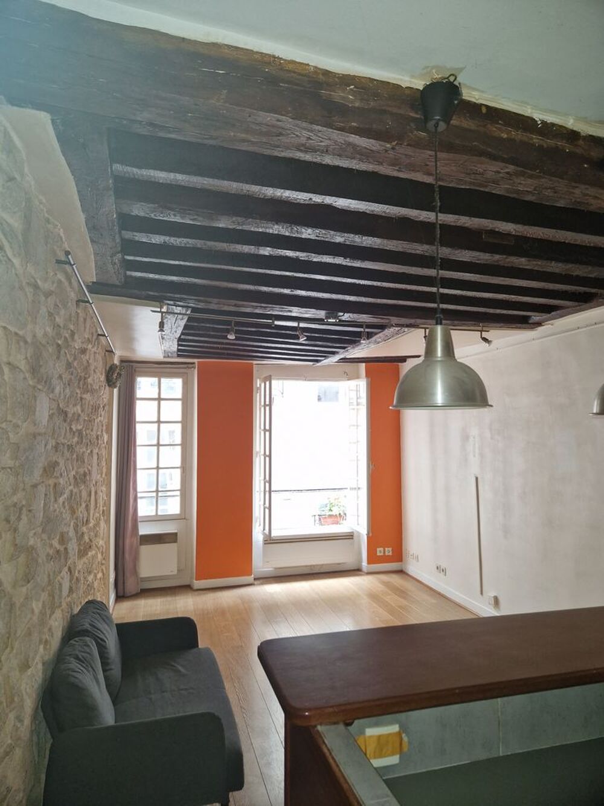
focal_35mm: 23
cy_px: 403
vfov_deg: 73.9
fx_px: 535
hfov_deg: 58.9
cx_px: 302
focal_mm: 5.4
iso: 212
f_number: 1.8
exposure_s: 1/33
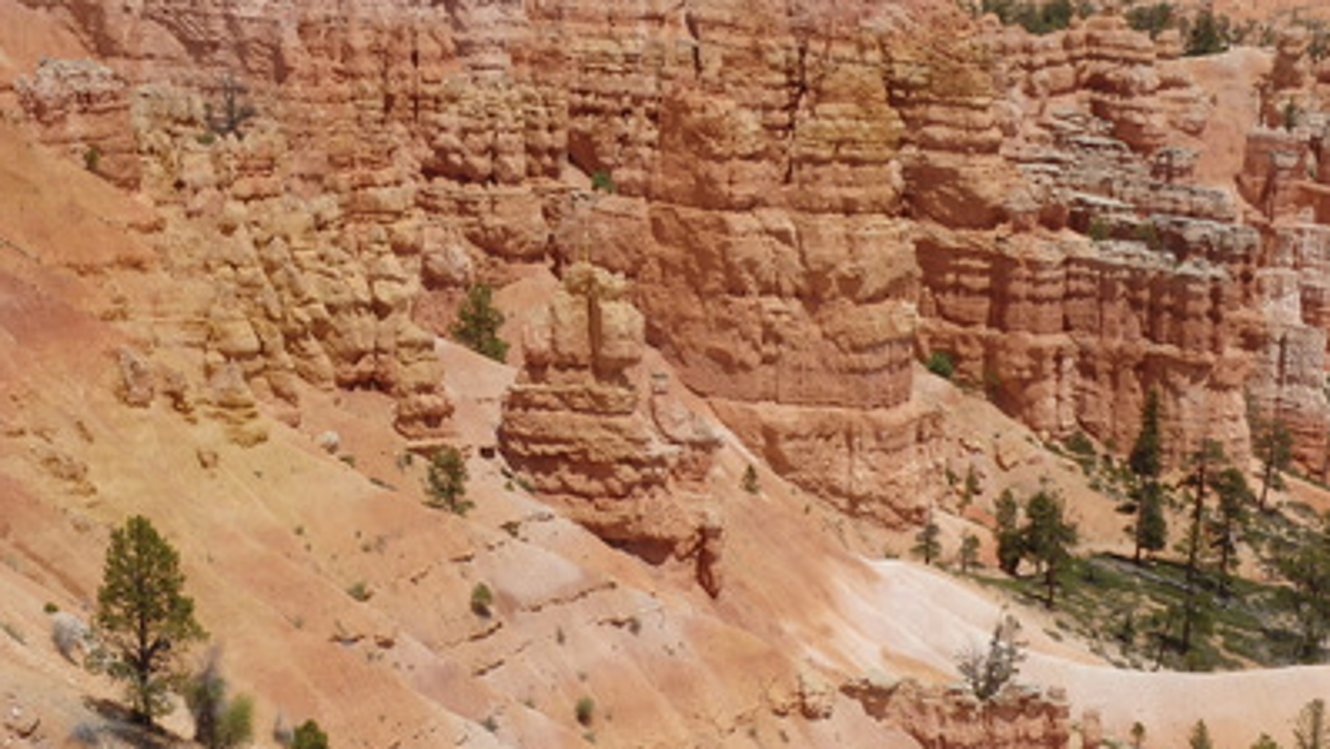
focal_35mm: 63
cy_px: 222
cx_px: 555
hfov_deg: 33.3
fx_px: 2222
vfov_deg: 19.0
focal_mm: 8.3
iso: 125
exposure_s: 1/160
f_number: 14
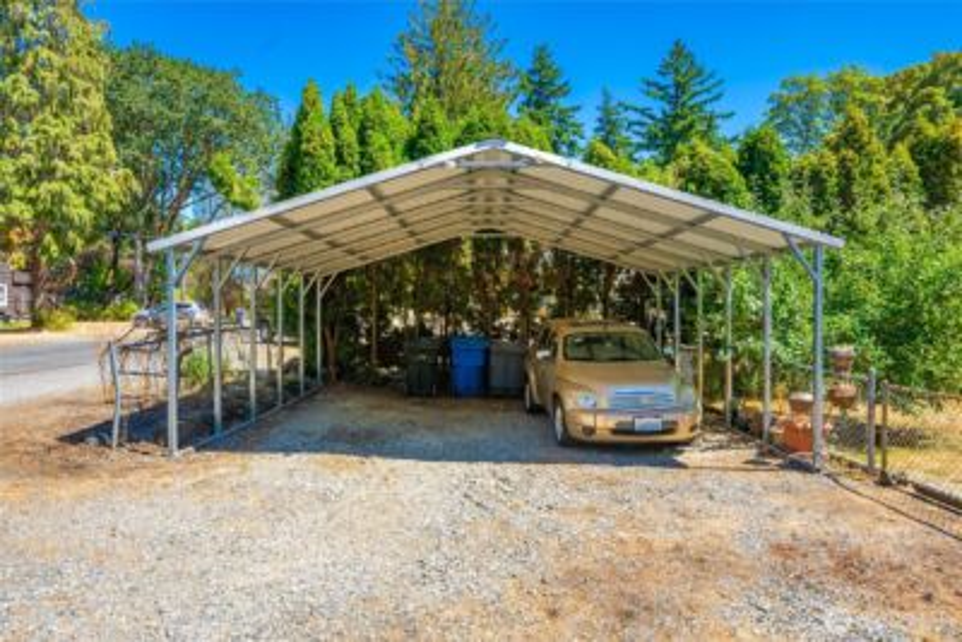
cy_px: 321
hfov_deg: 73.7
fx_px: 642
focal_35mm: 24
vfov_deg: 53.2
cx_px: 481
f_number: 7.1
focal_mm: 24
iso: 80
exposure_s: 1/80
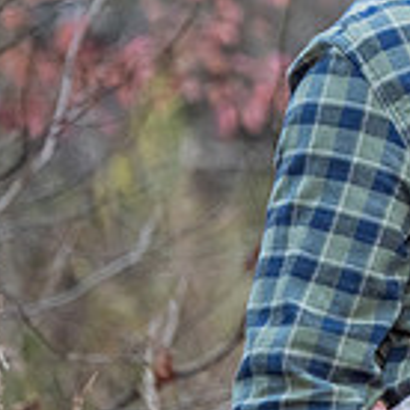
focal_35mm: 563
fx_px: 7544
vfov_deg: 3.1
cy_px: 40
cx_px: 920
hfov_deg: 3.1
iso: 1600
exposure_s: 1/200
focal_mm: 145
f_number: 4
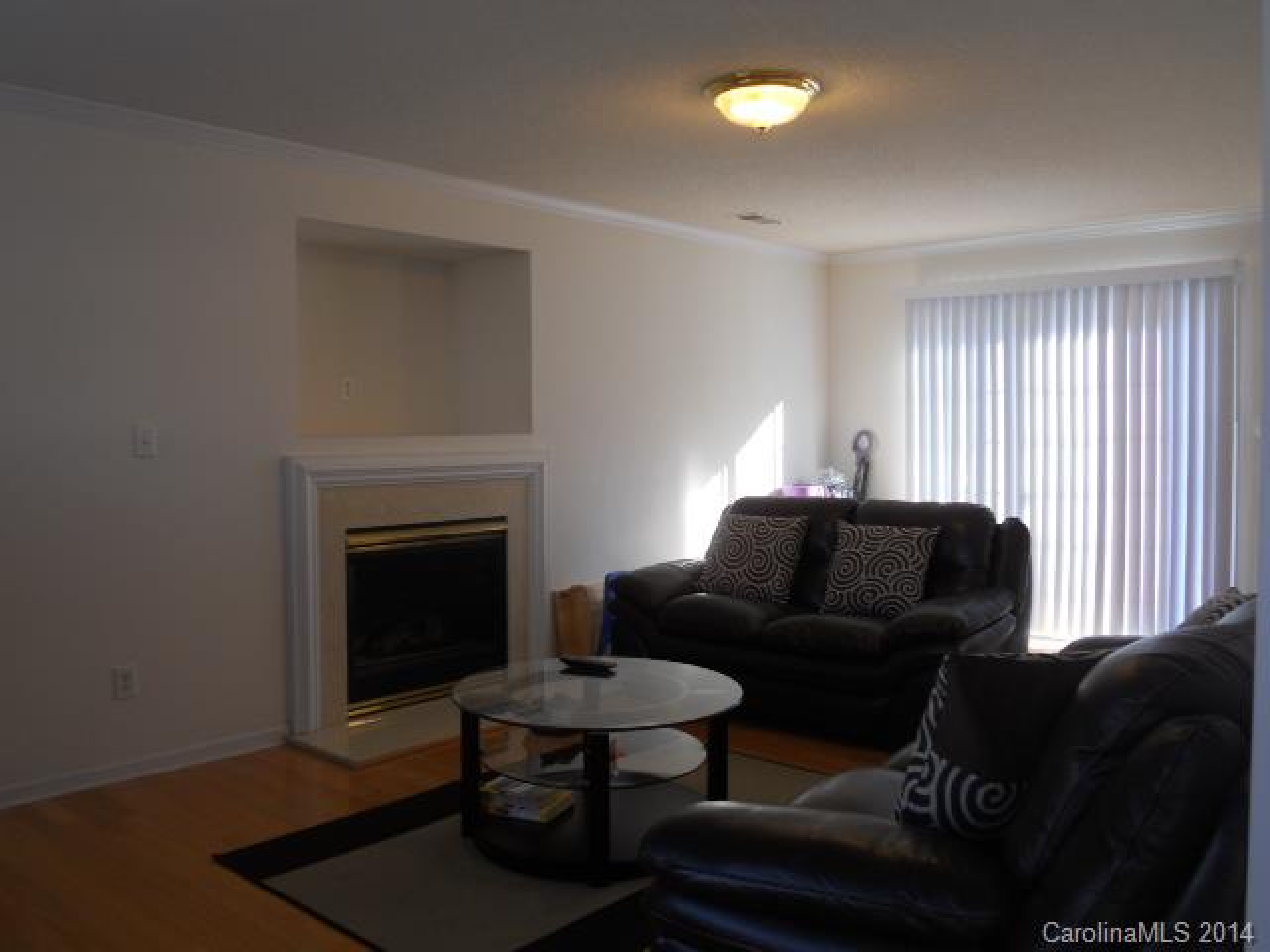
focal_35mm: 32
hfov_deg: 56.8
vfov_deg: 44.2
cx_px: 635
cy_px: 476
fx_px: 1174
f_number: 3.5
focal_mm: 5.8
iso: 80
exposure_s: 1/30
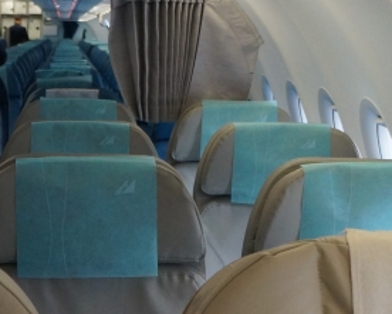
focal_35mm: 102
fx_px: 1184
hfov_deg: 18.8
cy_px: 165
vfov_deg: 15.1
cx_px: 152
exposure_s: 1/160
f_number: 4
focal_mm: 20
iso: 1250
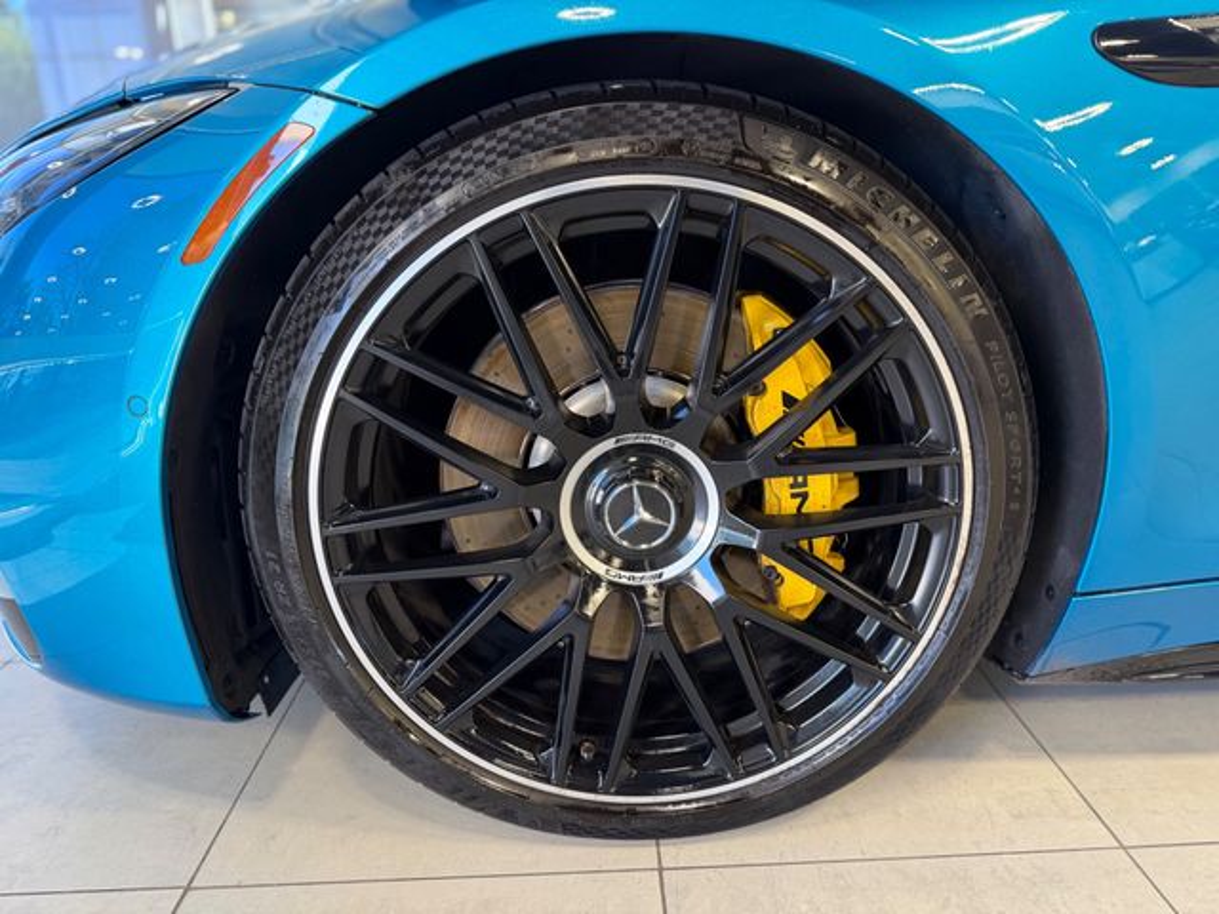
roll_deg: +1.9
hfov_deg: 71.6
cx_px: 610
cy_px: 457
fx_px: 845
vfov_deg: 56.8
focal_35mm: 24
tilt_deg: -17.5
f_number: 1.78
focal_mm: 6.76
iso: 200
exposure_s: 1/71
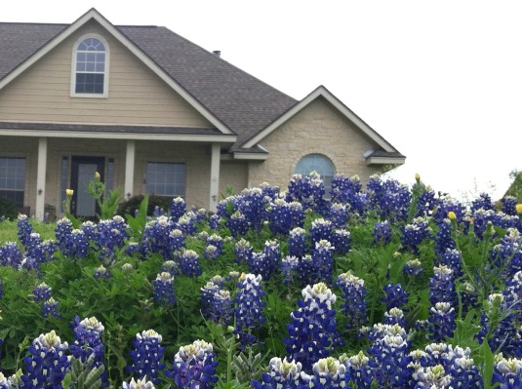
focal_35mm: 67
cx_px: 30
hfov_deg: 27.7
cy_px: 274
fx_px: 1008
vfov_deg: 21.7
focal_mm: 3.85
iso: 80
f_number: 2.8
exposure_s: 1/1000
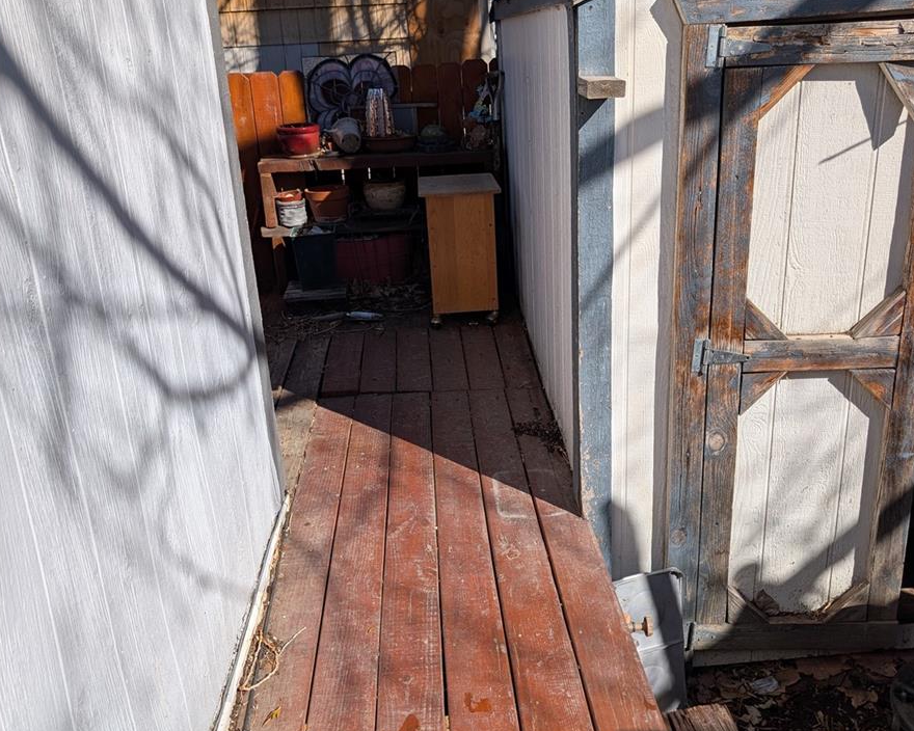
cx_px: 458
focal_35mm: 32
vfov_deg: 45.8
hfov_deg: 55.7
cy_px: 352
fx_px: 866
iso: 20
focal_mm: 6.9
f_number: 1.68
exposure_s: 1/1431
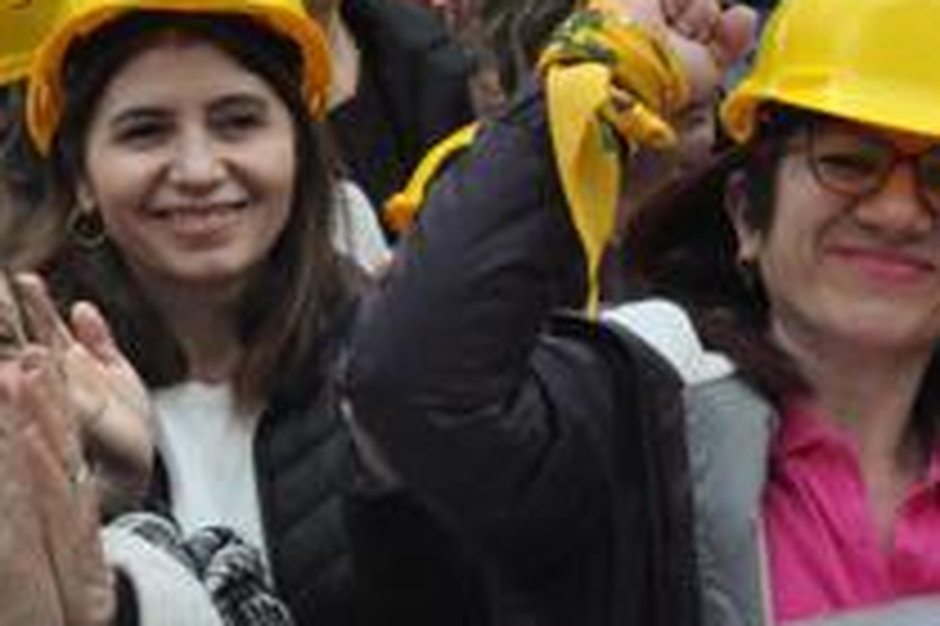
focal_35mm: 207
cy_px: 261
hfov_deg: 9.8
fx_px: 5407
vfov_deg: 6.6
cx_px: 1178
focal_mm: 55
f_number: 13
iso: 3200
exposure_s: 1/640
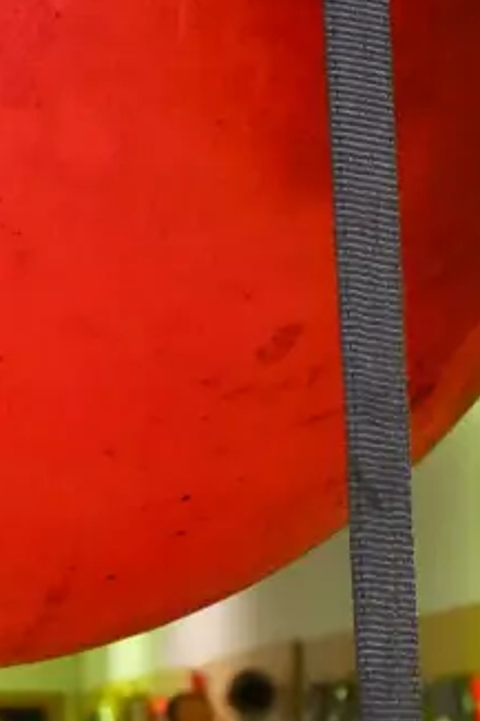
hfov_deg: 9.4
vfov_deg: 13.8
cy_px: -197
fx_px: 2883
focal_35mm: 144
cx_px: -74
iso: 3200
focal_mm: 22
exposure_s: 1/125
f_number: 4.8
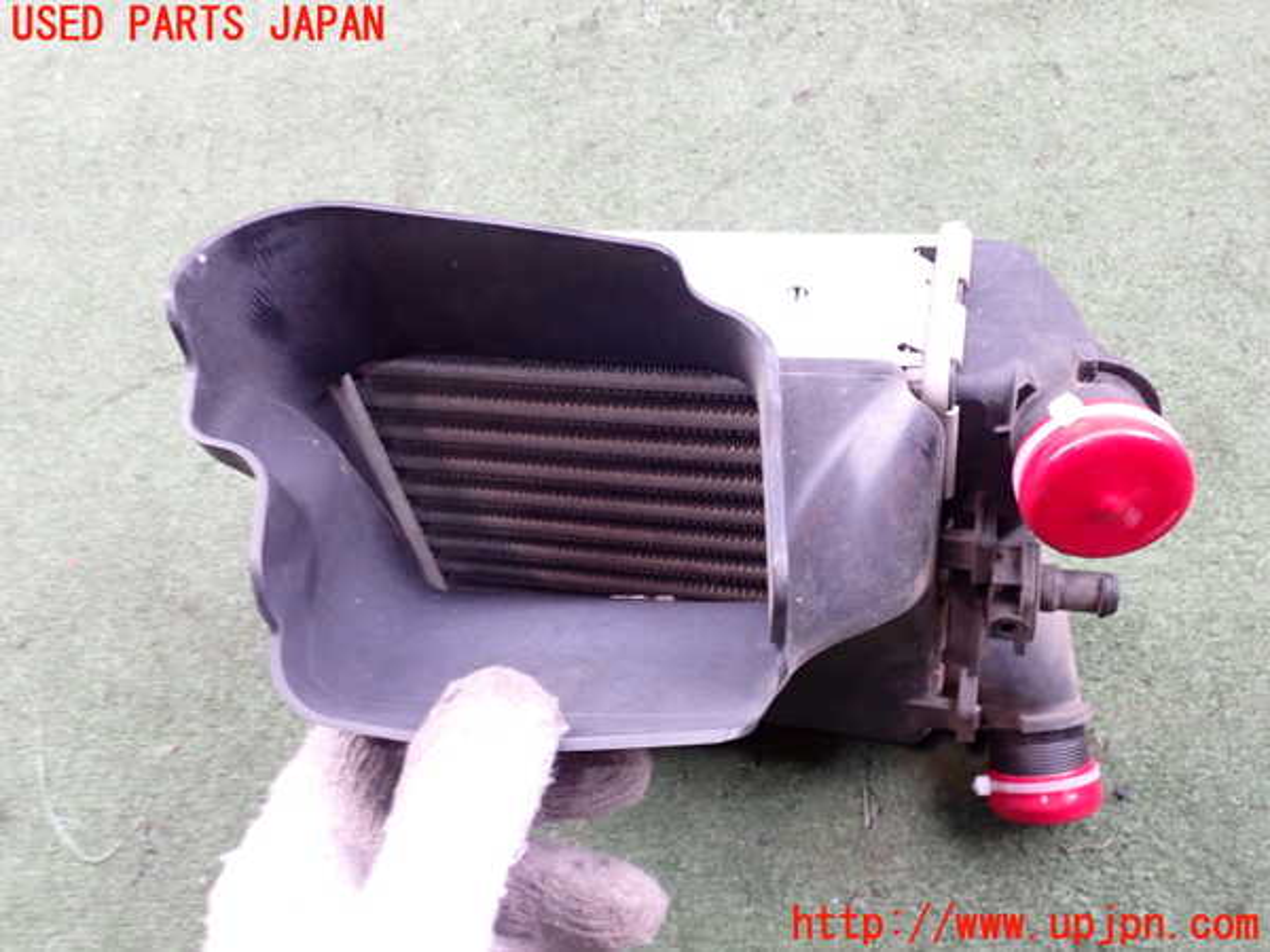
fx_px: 1101
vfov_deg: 46.8
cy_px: 476
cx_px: 635
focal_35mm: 30
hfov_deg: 60.0
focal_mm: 5.4
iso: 800
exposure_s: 1/15
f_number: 9
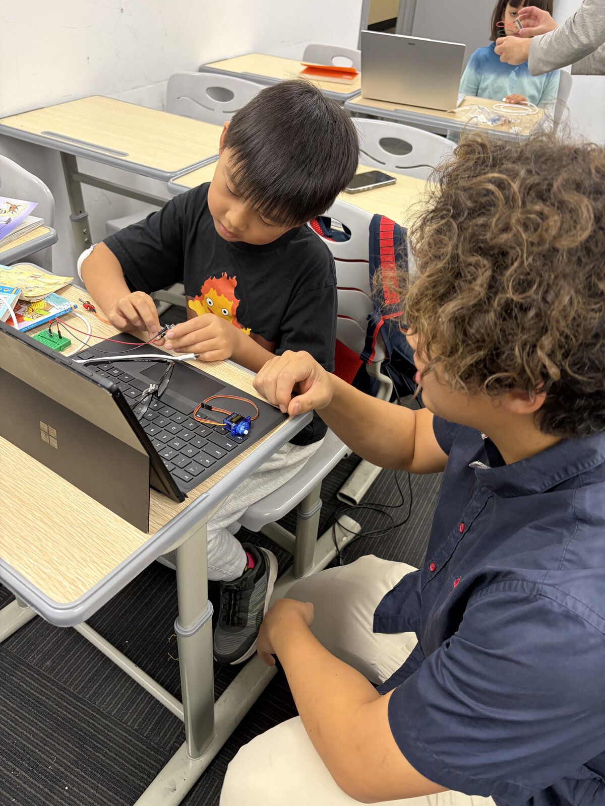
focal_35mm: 26
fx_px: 606
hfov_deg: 53.1
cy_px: 403
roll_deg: -5.0
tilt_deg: -38.6
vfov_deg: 67.3
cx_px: 302
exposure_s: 1/50
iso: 200
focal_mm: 5.96
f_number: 1.6
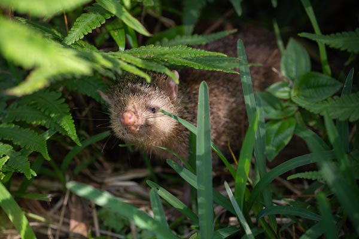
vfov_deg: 16.1
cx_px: 180
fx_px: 848
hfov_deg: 23.9
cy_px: 120
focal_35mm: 85
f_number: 2.8
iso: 800
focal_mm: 85
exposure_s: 1/1250
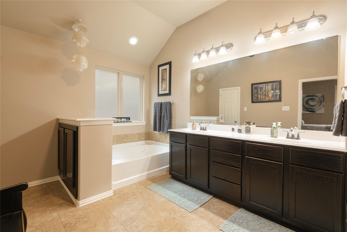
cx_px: 174
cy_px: 116
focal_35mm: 16
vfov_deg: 73.8
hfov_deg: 96.7
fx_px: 154
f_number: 7.1
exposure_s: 1/2
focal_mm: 16
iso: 100
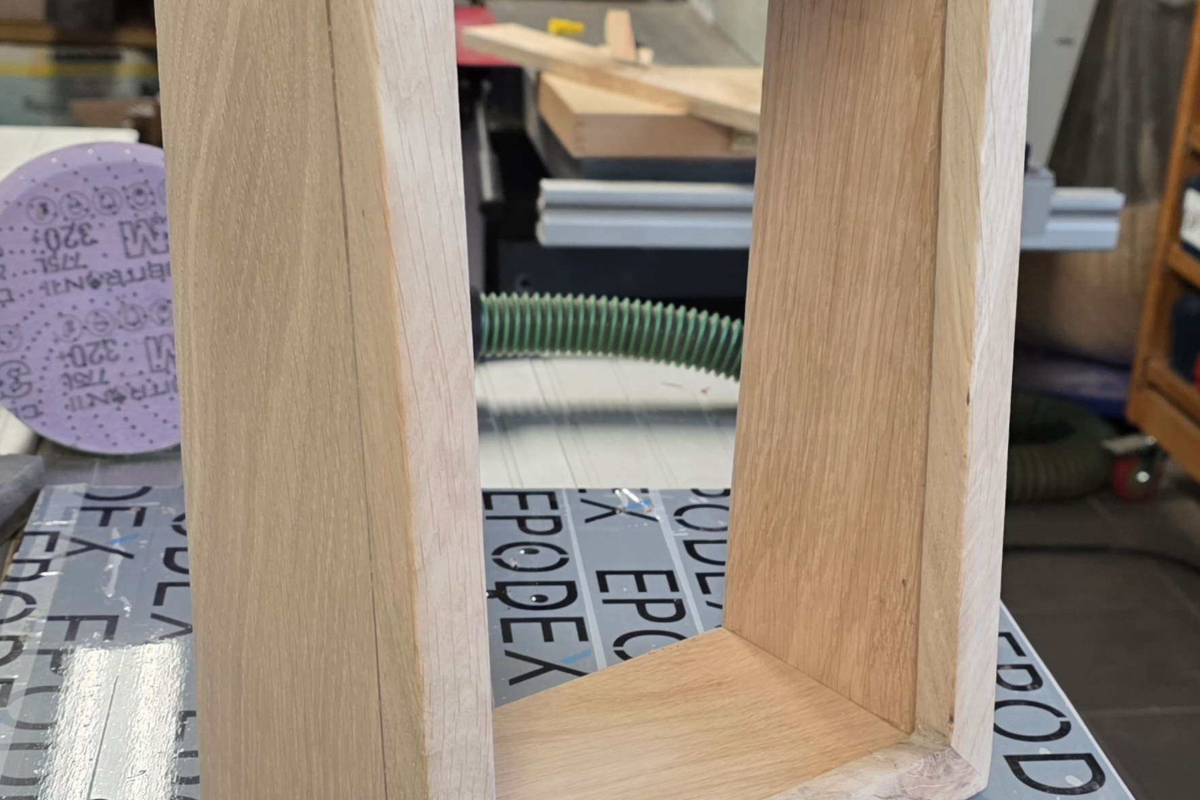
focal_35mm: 32
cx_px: 601
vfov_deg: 41.1
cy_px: 395
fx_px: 1067
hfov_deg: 58.7
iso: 320
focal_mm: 6.3
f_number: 1.7
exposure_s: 1/101
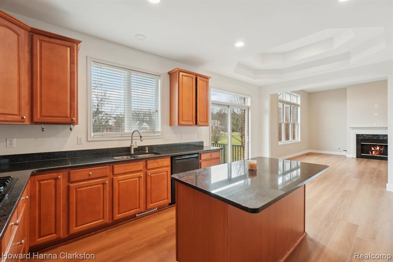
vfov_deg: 77.3
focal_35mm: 15
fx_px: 164
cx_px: 196
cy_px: 131
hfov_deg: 100.4
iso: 400
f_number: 8
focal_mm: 10
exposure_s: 1/30
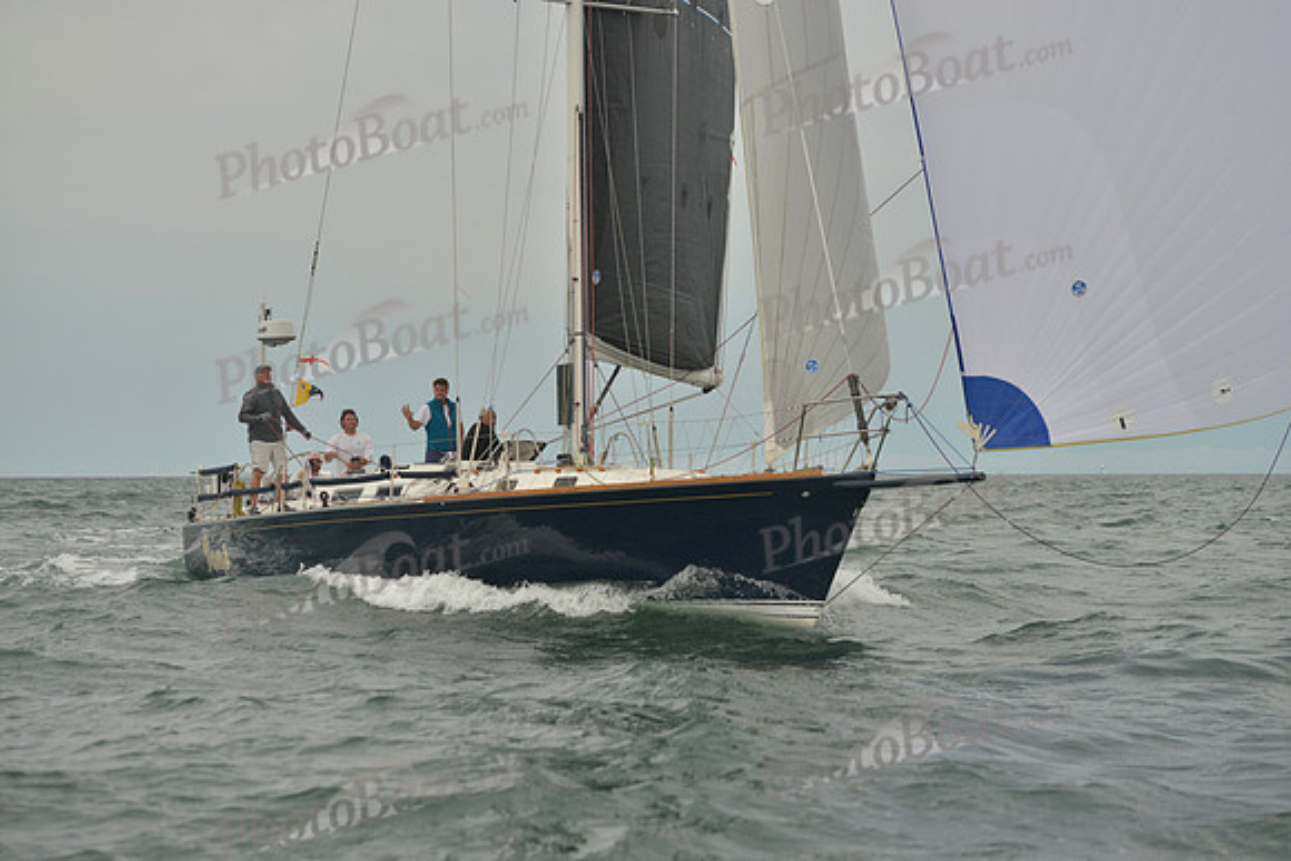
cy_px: 430
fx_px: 3049
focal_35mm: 85
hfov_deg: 23.9
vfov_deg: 16.1
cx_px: 646
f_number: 4.5
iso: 400
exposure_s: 1/1250
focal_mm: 85
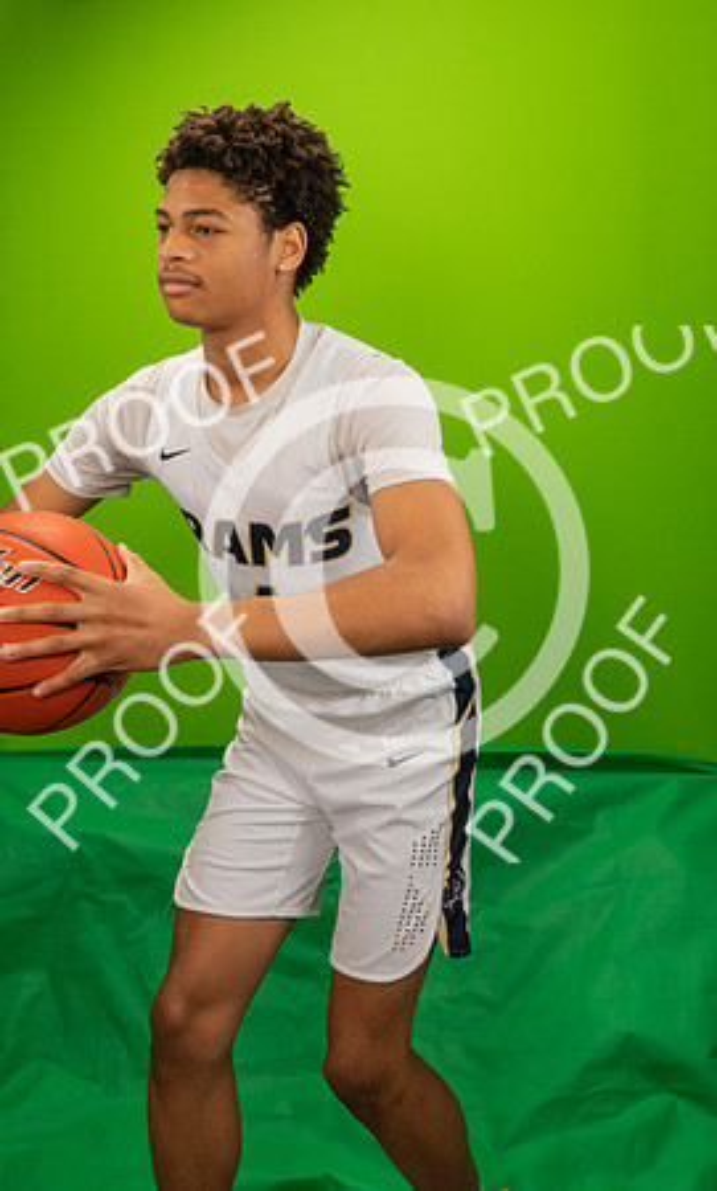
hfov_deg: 25.4
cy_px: 411
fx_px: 1592
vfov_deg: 40.6
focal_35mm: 50
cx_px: 363
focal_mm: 24
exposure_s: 1/60
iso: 800
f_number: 20
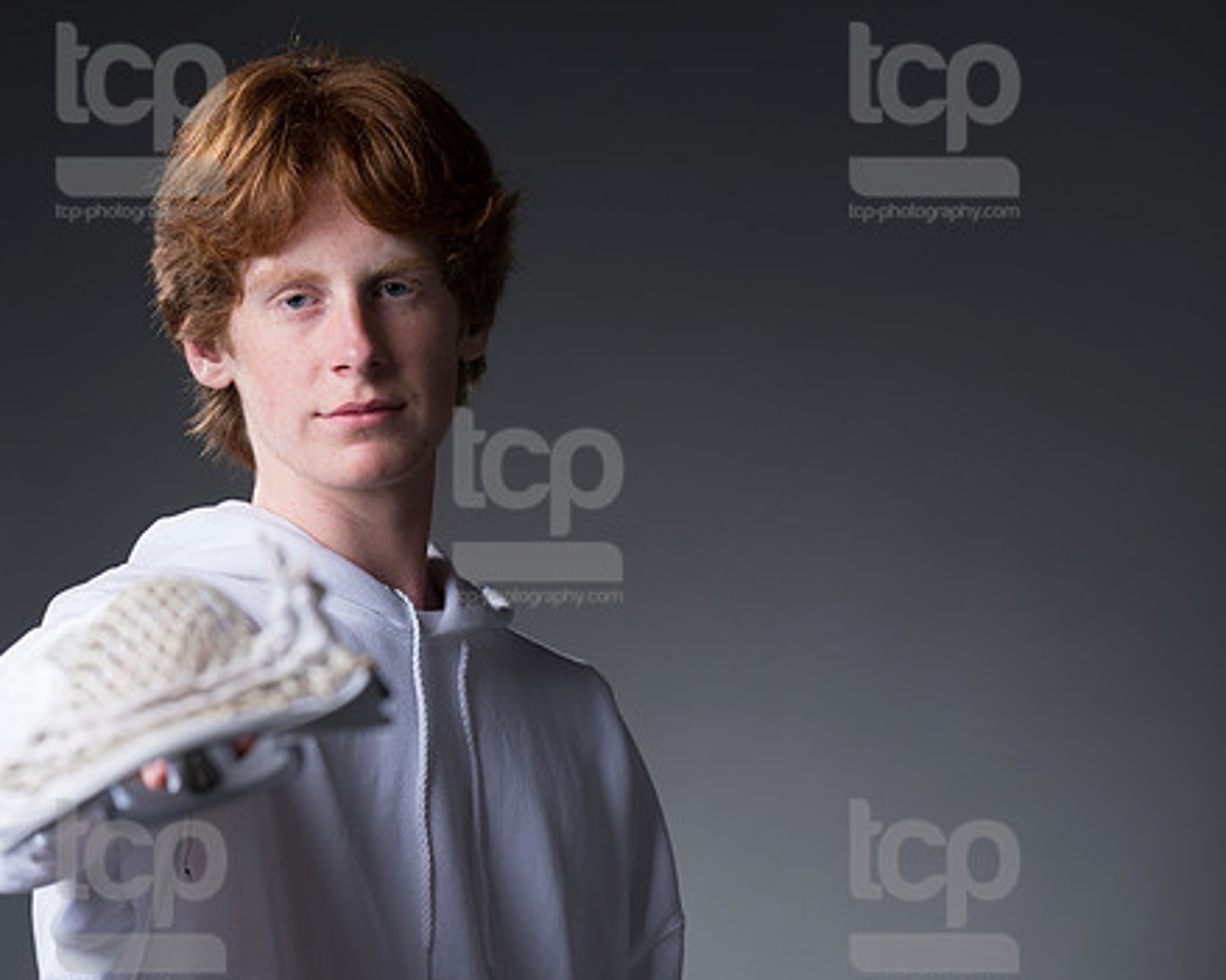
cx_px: 496
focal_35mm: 222
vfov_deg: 7.0
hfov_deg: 8.7
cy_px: 478
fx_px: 8053
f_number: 5.6
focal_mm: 170
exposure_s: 1/250
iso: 160
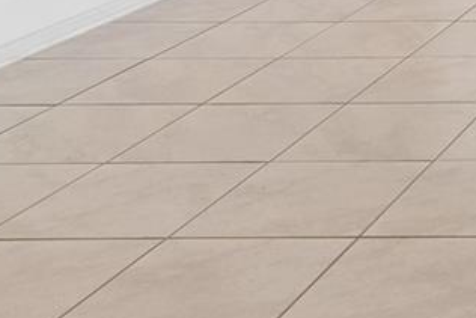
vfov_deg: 13.8
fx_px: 1138
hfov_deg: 17.6
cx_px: 920
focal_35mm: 86
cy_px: -291
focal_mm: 17
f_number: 8
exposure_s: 1/3
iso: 100
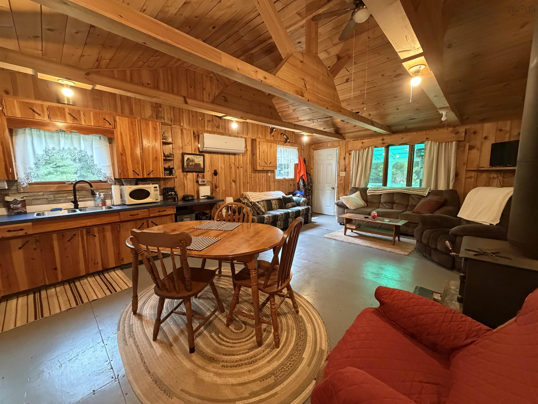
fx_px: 218
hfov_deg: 102.1
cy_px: 202
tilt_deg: -8.0
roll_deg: +1.4
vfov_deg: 85.7
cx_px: 269
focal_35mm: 14
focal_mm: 2.22
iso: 800
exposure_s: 1/60
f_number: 2.2
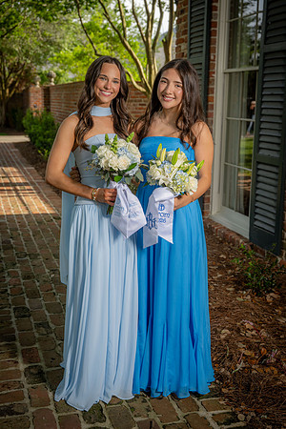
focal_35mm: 44
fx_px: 524
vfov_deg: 44.5
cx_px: 143
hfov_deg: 30.5
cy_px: 214
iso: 100
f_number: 5
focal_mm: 44
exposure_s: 1/160
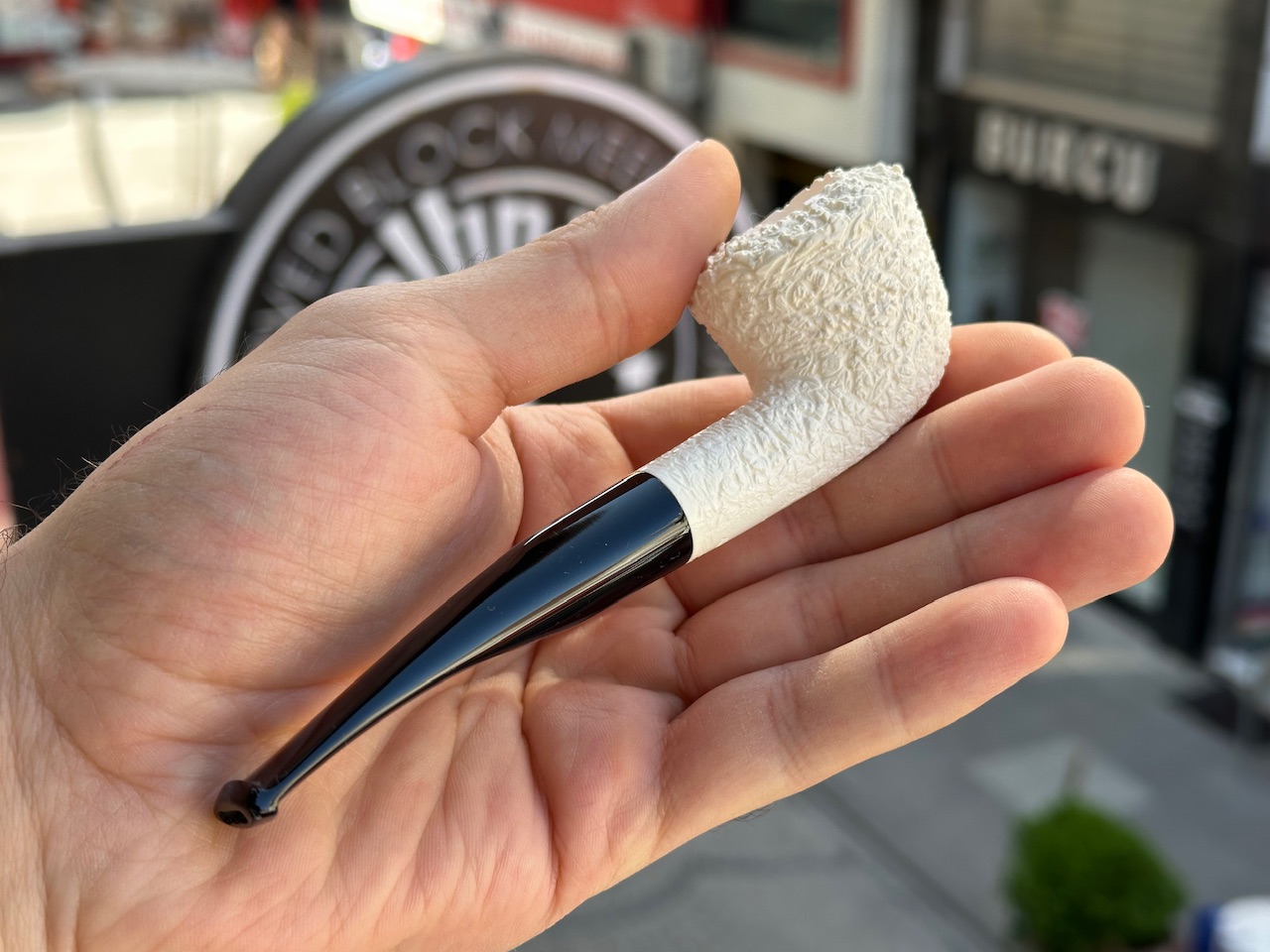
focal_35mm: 48
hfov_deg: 39.7
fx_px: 1761
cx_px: 635
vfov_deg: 30.3
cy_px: 476
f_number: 1.78
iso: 64
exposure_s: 1/487
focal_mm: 6.86
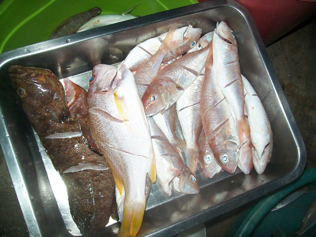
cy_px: 118
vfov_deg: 41.8
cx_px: 158
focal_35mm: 34
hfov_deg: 54.0
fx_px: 310
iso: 160
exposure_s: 1/60
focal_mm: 6.1
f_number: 2.7
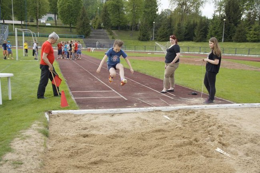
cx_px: 130
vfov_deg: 34.1
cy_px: 86
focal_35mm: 39
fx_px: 281
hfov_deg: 49.6
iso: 100
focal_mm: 26
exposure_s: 1/250
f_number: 5
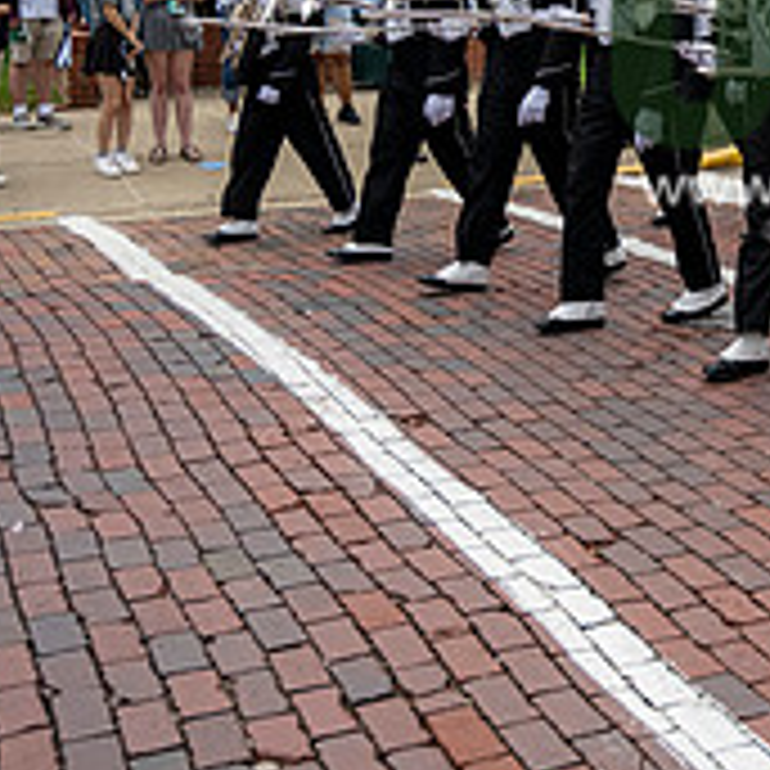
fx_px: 1736
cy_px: 29
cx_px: 950
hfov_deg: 22.8
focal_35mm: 69
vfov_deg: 24.1
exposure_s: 1/1600
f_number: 4
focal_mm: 24
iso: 500
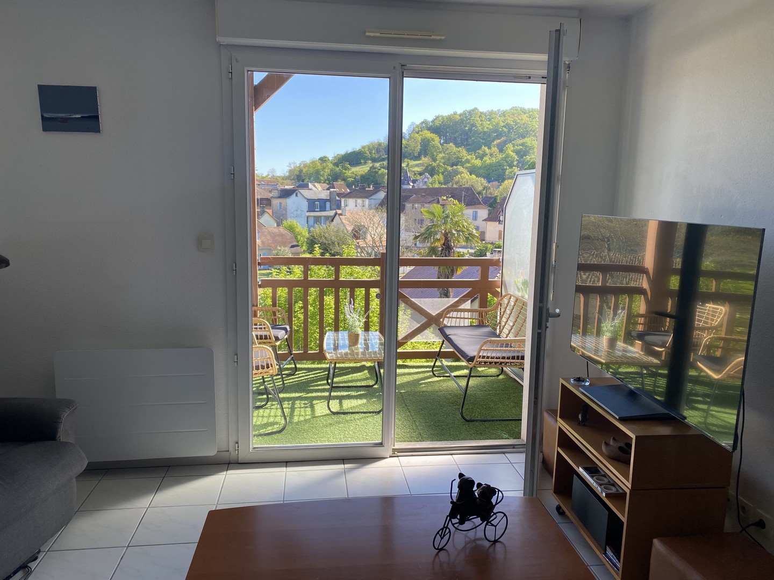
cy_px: 290
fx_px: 581
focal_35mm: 26
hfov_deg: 67.3
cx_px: 387
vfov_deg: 53.1
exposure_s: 1/333
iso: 32
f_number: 1.8
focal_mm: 4.25
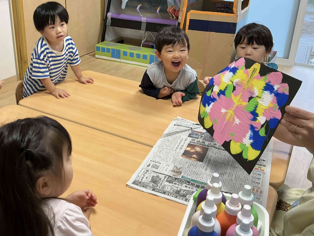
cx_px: 157
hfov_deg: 61.7
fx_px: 263
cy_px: 118
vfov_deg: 48.2
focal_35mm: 29
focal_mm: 3
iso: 50
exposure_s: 1/120
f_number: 1.8
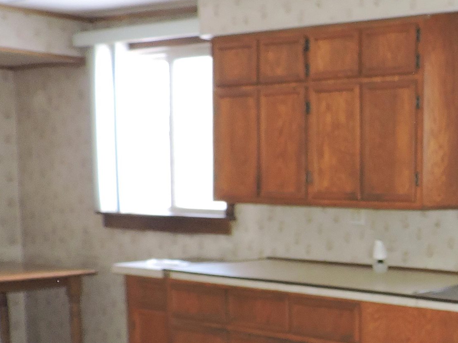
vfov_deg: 21.7
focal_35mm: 67
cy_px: 262
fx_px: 886
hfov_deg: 25.5
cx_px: 571
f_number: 3
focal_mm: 4.3
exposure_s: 1/30
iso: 200
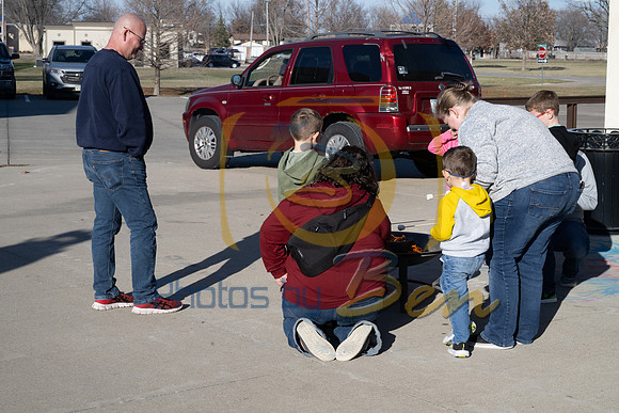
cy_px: 206
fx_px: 1204
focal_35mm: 70
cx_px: 310
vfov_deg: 19.5
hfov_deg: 28.8
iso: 200
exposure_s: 1/200
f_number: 14
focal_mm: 70
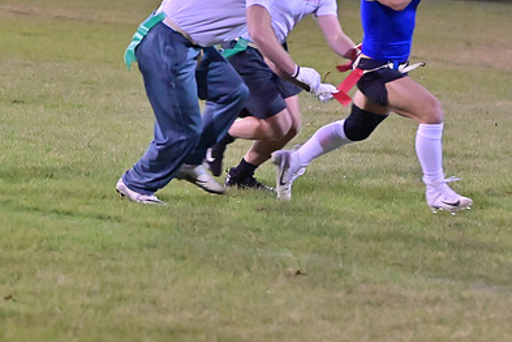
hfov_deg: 7.5
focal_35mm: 276
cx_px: 233
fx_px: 3925
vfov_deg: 5.0
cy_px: 122
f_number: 4
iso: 6400
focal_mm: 125
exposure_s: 1/400
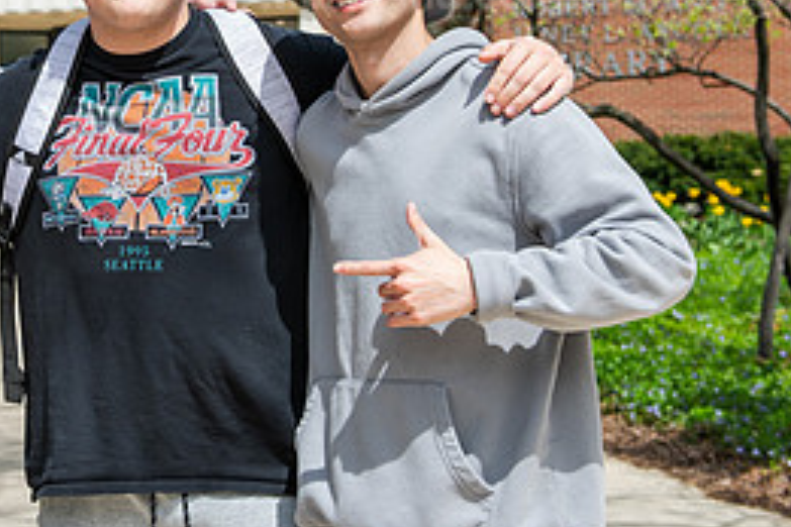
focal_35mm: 89
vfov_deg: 15.2
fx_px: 1955
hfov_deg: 22.2
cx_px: 48
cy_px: 59
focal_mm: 40
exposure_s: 1/500
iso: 125
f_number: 4.5
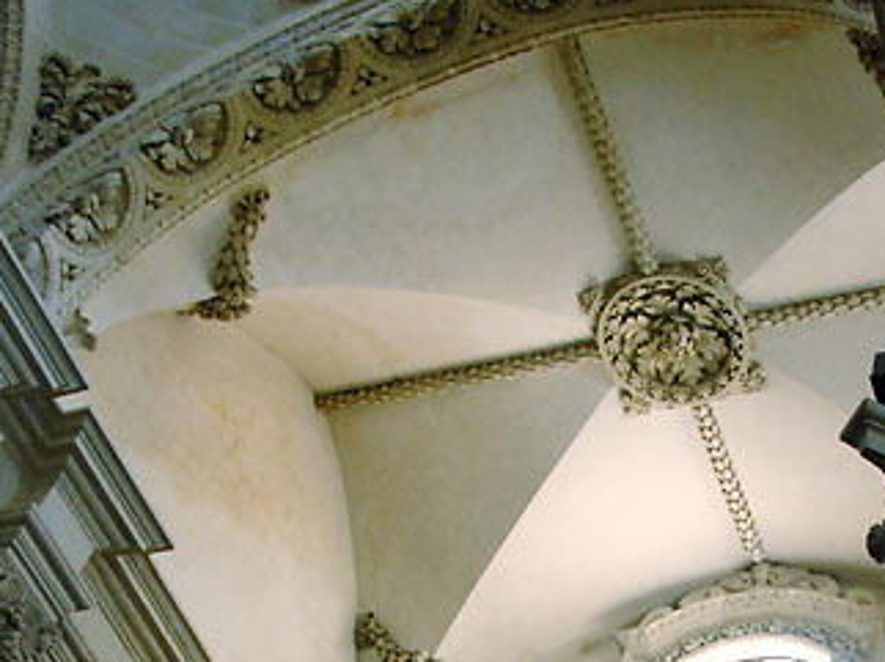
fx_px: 1277
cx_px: 478
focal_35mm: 50
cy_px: 444
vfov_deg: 28.9
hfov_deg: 38.2
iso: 400
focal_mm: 18
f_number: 3.5
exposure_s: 1/200
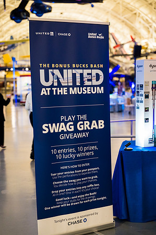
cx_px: 78
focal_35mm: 55
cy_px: 118
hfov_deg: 24.6
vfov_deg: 36.3
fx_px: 358
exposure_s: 1/80
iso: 2200
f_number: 2.2
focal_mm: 55
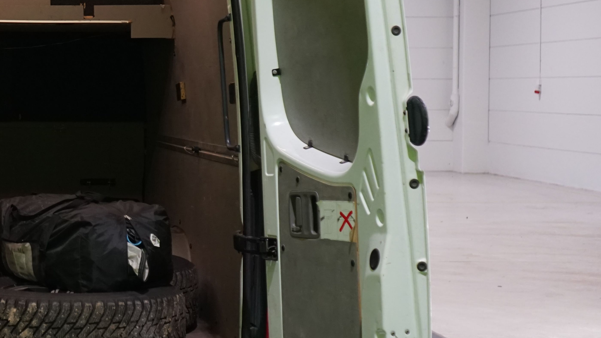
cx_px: -8
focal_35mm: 74
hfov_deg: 26.9
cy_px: 111
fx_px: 1179
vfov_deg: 16.3
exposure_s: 1/160
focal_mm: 33
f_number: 4
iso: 1600
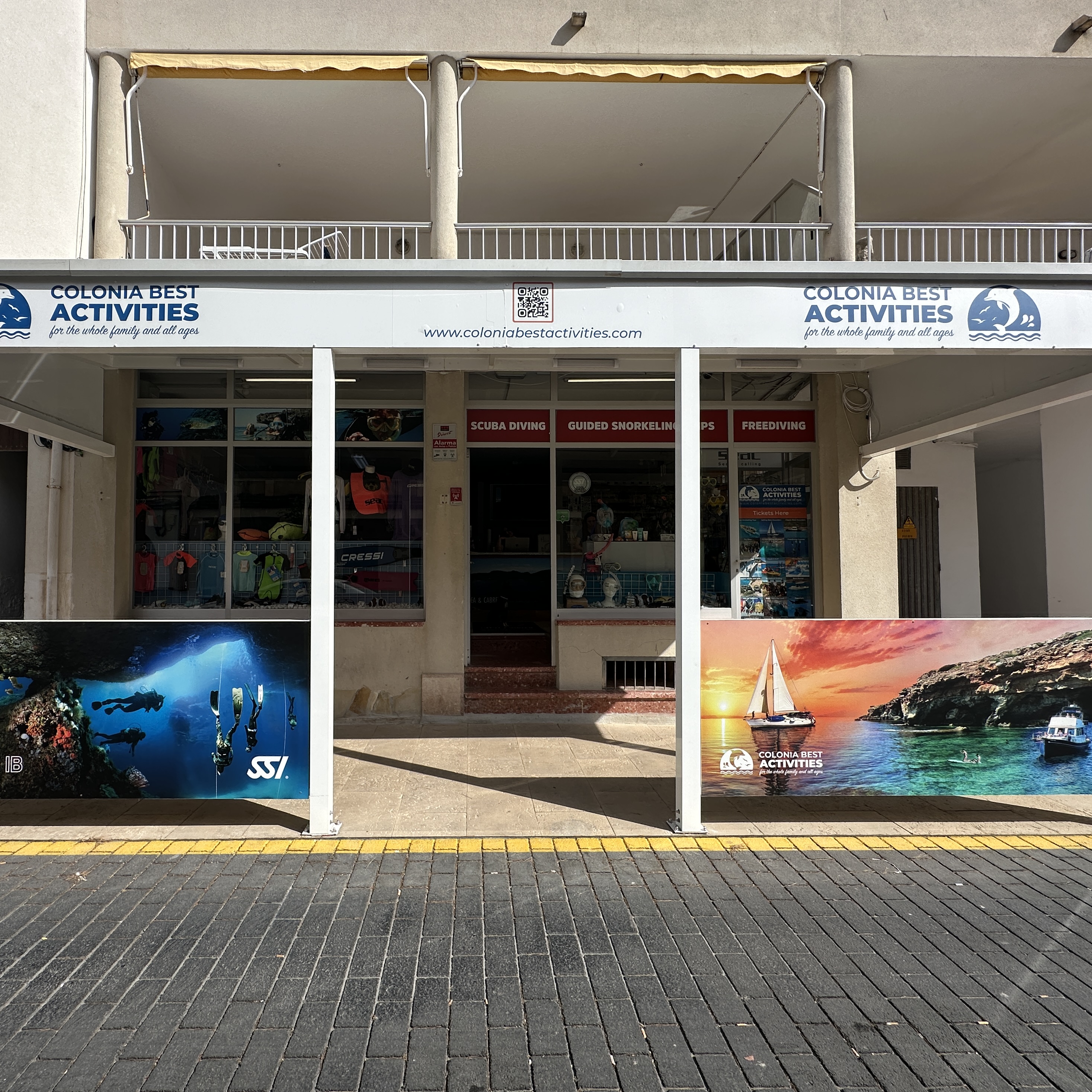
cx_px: 476
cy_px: 551
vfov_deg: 84.0
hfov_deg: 83.6
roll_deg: +0.1
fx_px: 607
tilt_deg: +2.6
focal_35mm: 17
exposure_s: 1/1770
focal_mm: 2.22
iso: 40
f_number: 2.2
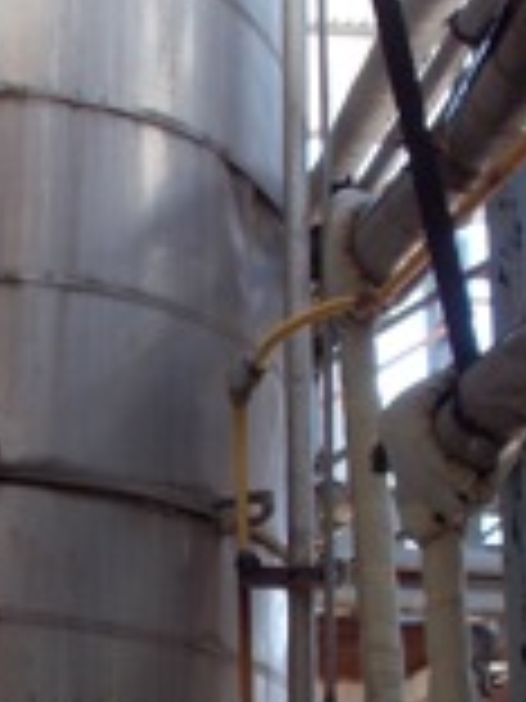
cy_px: 650
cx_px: 4
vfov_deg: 26.4
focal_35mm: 71
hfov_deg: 20.1
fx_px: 1438
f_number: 3.2
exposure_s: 1/80
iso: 80
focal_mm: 4.6
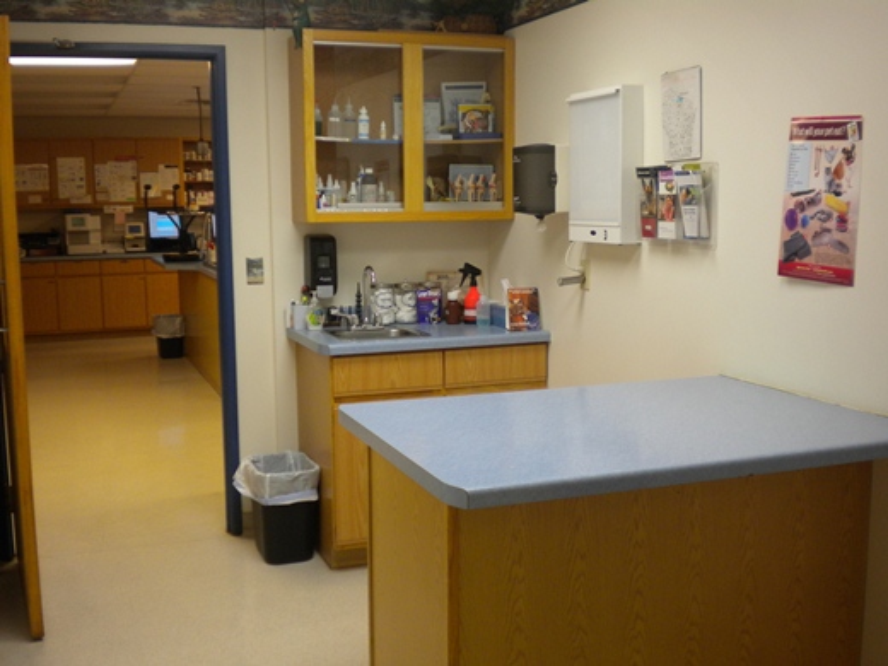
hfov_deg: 45.8
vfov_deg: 35.1
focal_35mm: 41
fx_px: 1052
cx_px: 444
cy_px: 333
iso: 218
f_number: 3.5
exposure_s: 1/57.3
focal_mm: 7.4
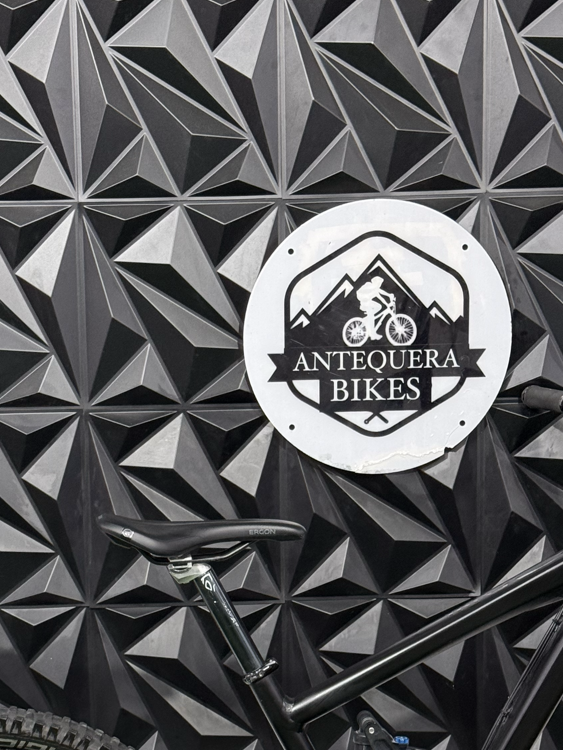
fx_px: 1865
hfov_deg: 17.1
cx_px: 189
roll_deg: +0.2
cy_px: 665
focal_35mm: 86
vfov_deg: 22.3
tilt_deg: -8.3
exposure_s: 1/60
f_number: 1.78
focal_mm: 6.76
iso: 200
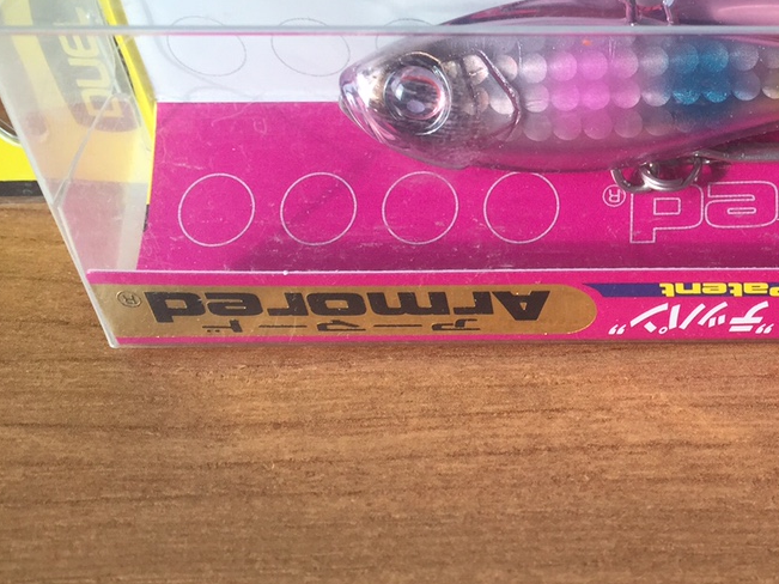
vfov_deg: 25.5
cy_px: 180
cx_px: 757
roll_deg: -0.5
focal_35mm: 57
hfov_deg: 31.5
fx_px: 1282
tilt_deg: -42.0
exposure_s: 1/120
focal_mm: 4.15
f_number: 2.2
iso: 32
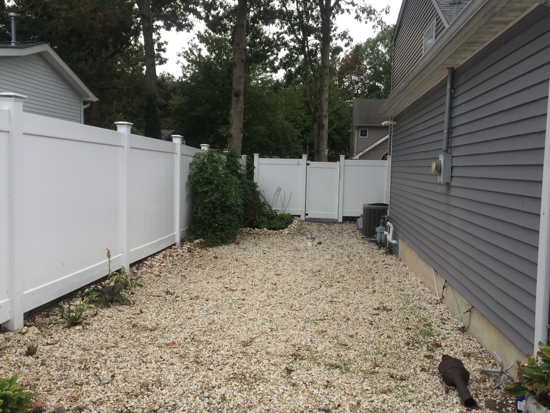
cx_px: 297
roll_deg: -1.3
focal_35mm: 32
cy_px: 217
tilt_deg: -5.9
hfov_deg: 56.7
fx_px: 508
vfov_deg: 44.1
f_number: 2.2
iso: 32
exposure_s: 1/608
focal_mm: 4.15
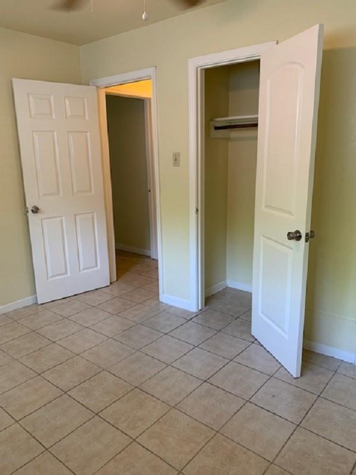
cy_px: 238
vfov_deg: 67.3
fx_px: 357
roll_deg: +1.5
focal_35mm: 26
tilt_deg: -14.3
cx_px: 178
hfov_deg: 53.1
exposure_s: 1/60
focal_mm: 4.25
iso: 100
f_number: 1.8
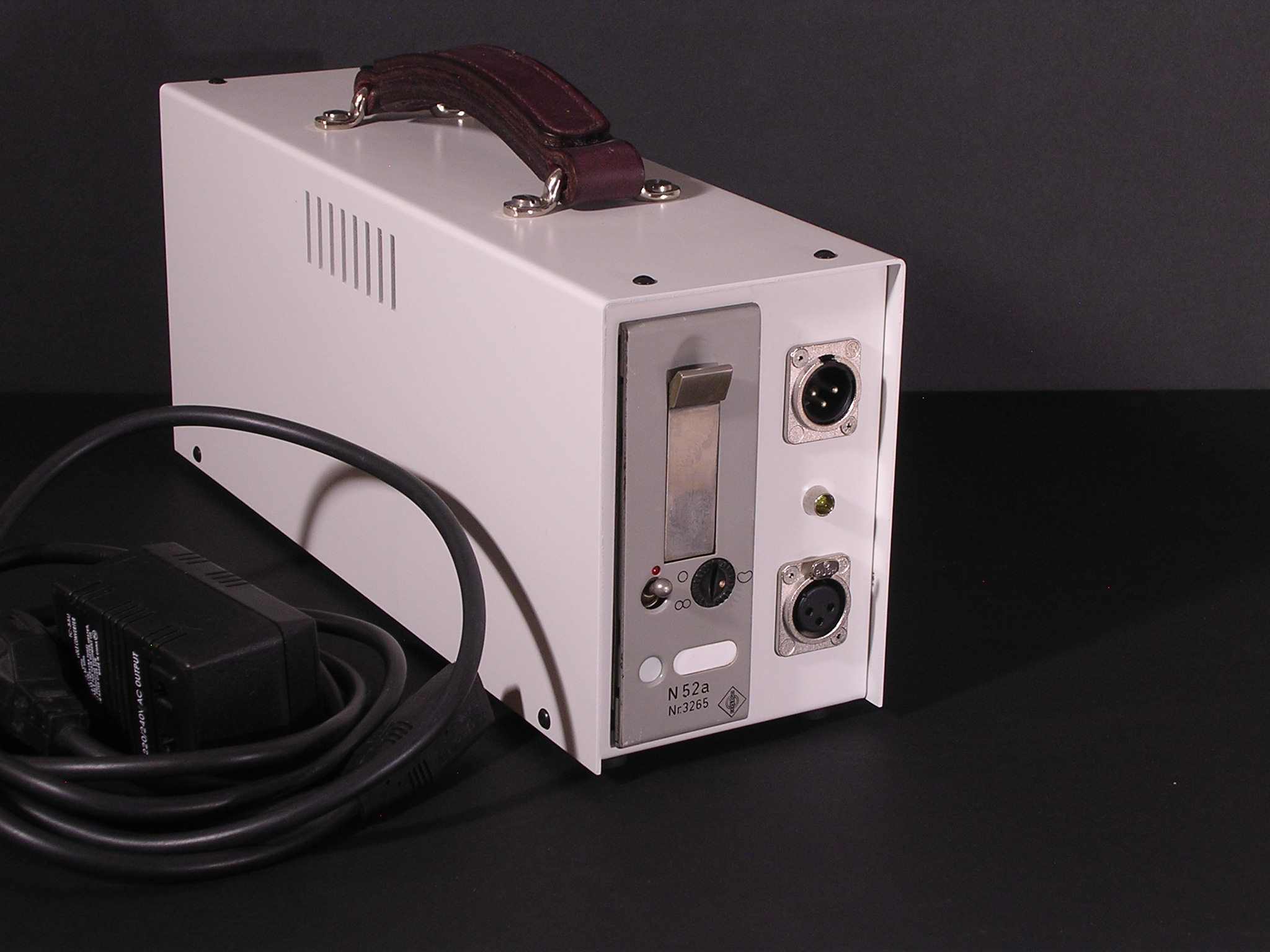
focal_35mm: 76
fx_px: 2788
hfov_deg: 25.7
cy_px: 476
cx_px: 635
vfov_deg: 19.4
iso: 100
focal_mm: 11.6
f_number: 3.9
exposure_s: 1/4.6
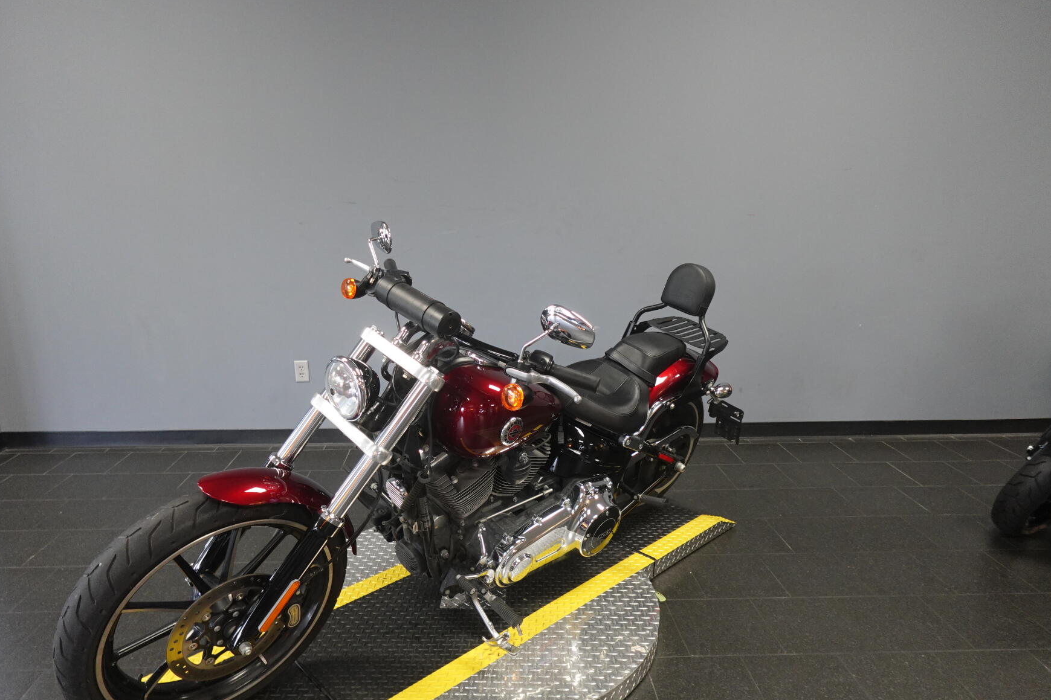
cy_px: 375
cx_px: 493
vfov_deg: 55.0
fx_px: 671
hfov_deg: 76.0
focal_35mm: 23
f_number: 2
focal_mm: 7.6
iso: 640
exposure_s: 1/100
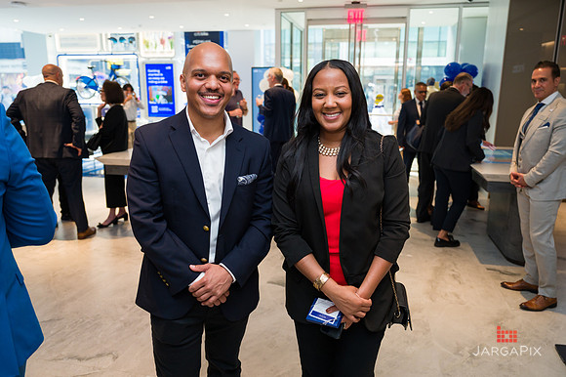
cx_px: 283
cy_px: 188
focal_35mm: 28
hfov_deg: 65.1
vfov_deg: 46.0
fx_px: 443
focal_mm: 28
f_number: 3.2
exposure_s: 1/200
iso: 640
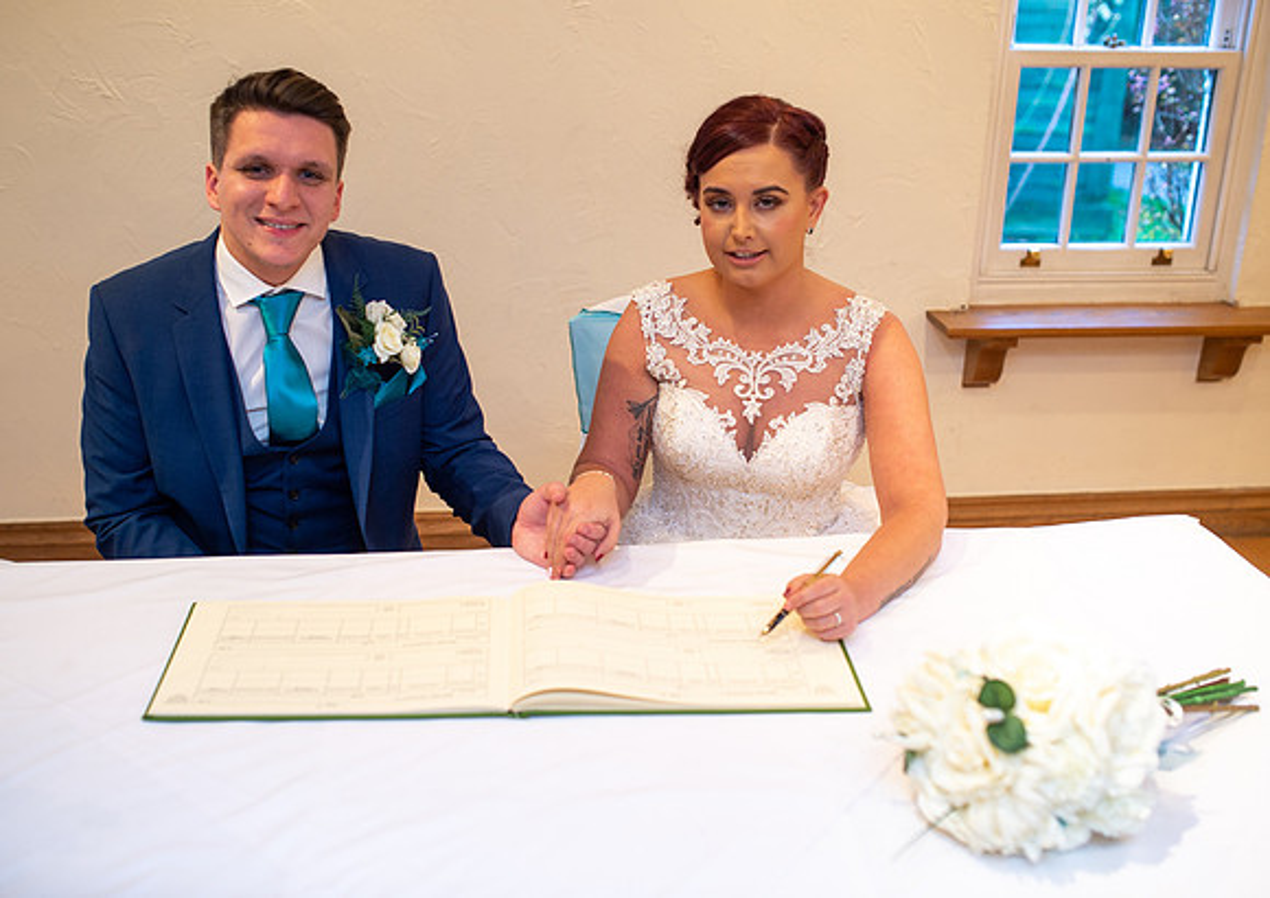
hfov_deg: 47.3
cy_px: 418
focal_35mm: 40
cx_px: 606
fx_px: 1451
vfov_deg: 34.4
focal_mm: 35
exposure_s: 1/125
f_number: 2.5
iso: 250
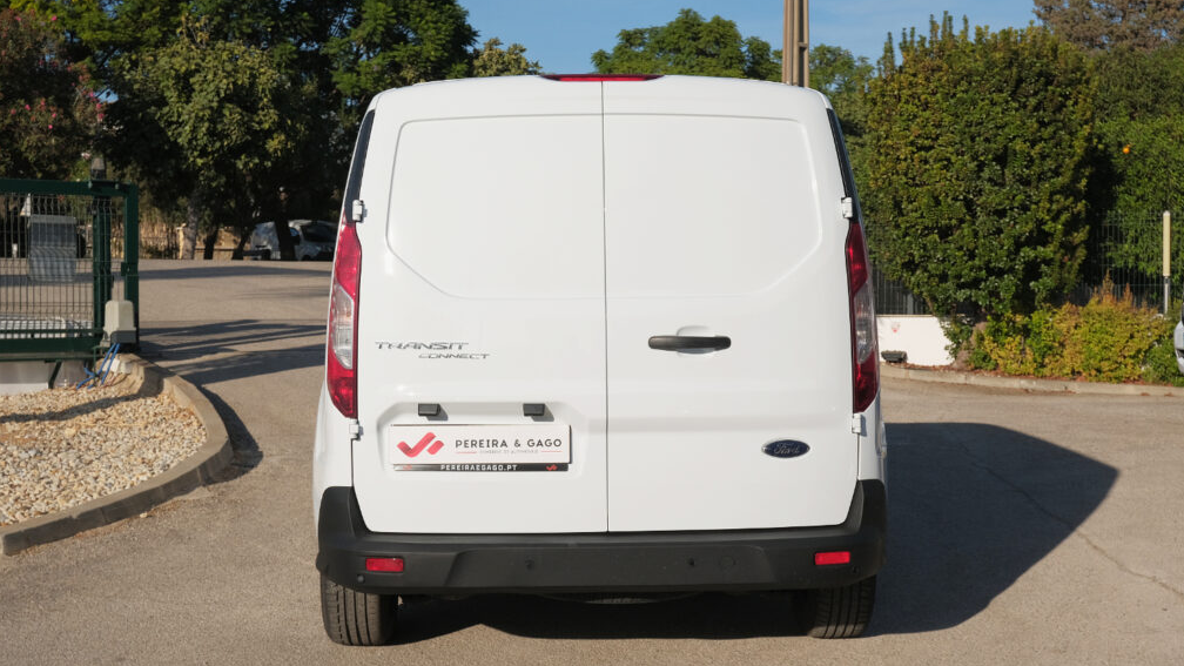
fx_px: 1570
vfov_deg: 23.9
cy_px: 374
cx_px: 600
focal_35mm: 50
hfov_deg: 41.3
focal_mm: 31.4
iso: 160
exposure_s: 1/500
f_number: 9
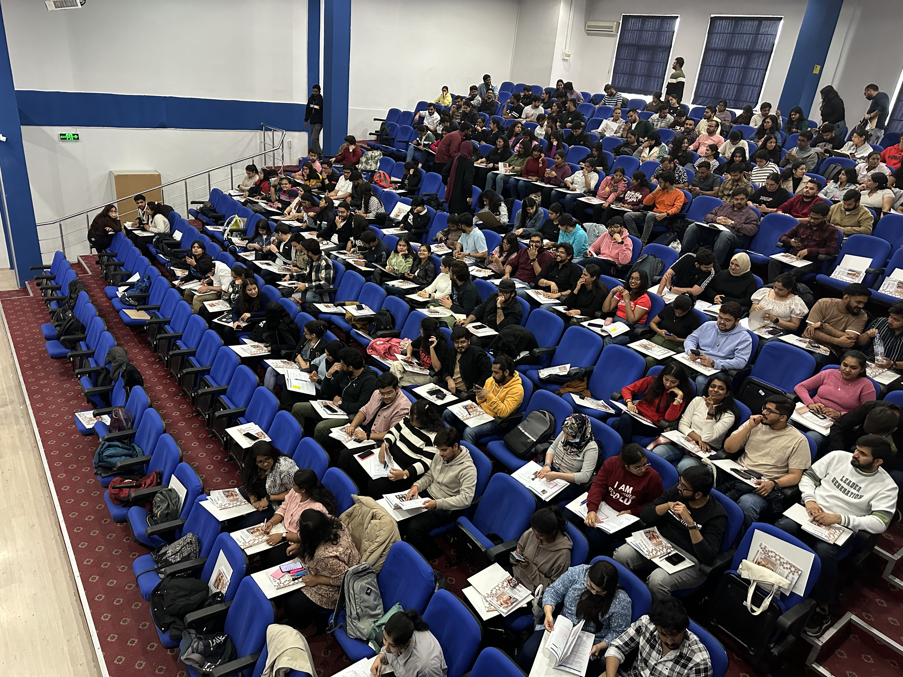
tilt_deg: -22.8
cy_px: 338
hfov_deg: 71.6
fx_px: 626
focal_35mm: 24
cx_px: 452
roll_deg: -6.5
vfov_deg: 56.8
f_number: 1.78
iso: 500
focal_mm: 6.86
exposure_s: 1/50
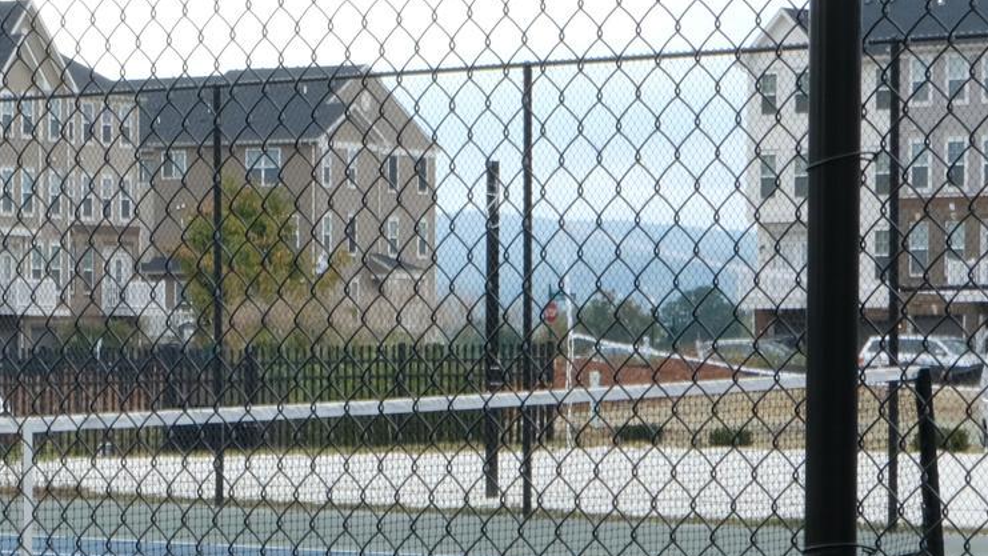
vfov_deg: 7.2
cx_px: -181
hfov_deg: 12.5
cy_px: 650
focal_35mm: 168
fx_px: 4402
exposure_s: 1/60
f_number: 20
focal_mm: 38.5
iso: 640
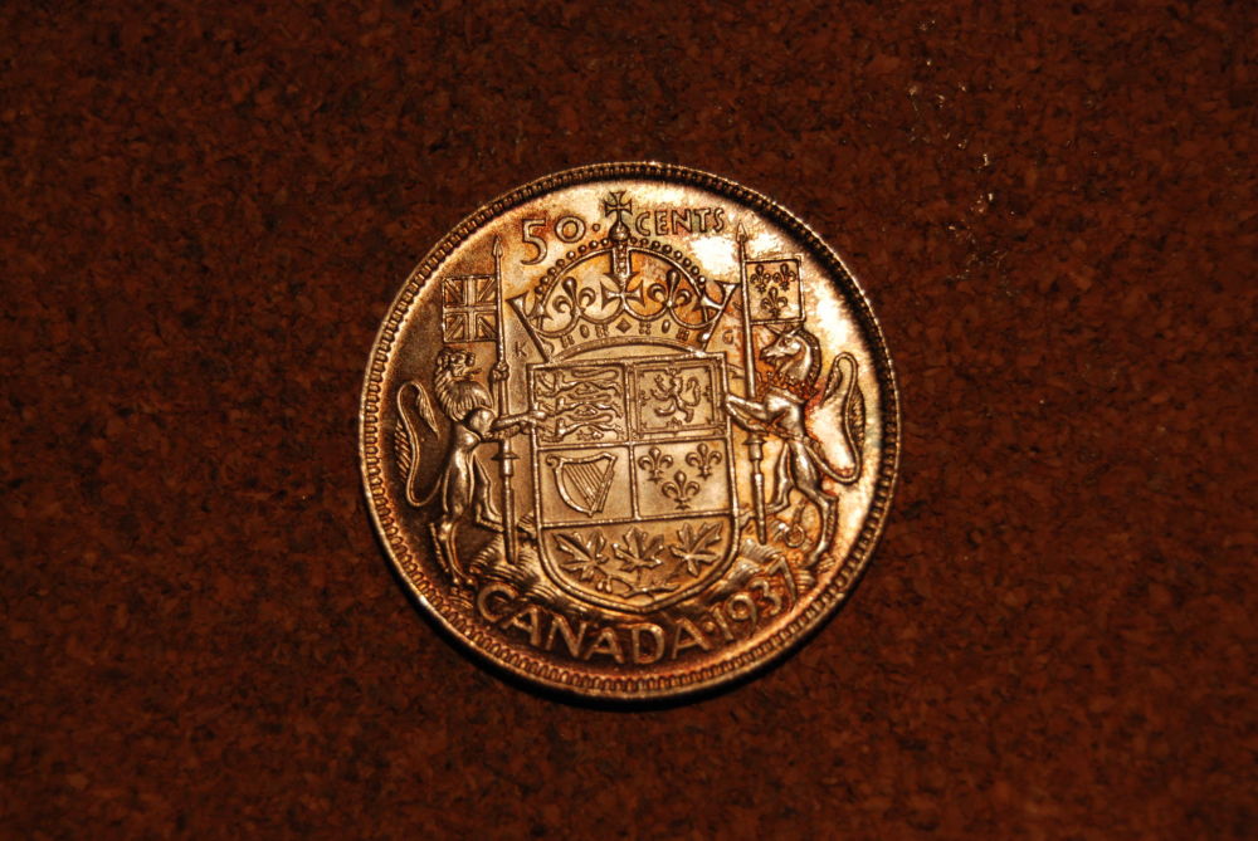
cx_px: 629
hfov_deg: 24.6
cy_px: 420
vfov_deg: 16.6
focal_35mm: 82
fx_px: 2886
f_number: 5.6
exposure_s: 1/100
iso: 200
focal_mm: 55
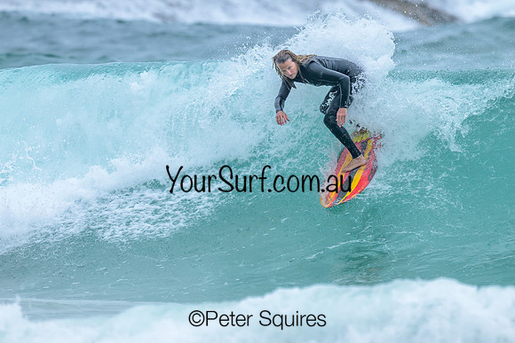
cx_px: 304
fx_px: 15733
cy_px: 144
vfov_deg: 1.3
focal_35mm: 1100
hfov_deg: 1.9
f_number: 6.3
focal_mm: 800
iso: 400
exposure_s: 1/2500
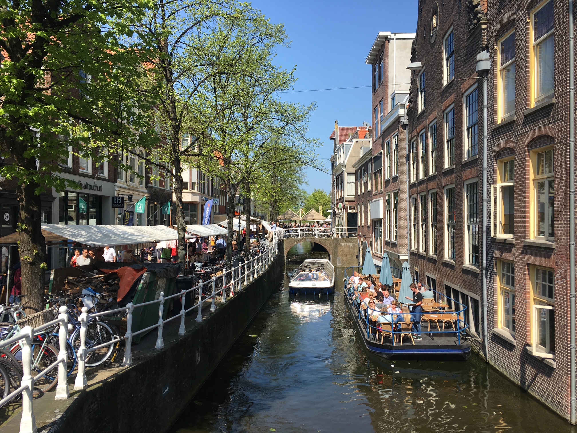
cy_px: 216
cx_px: 288
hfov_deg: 61.7
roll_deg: -0.4
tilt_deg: +0.8
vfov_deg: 48.2
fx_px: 483
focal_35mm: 29
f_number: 2.2
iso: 25
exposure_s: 1/1326
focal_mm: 4.15
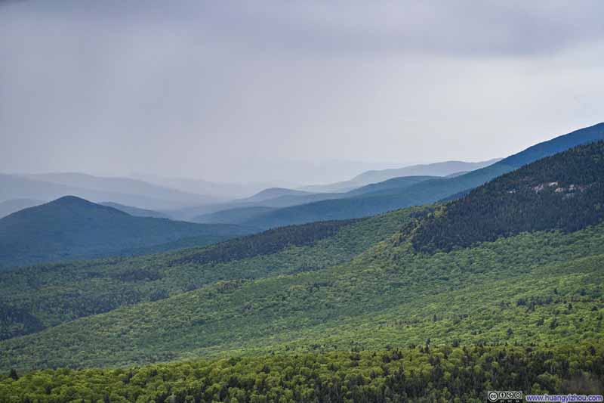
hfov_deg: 17.1
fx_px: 2013
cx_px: 302
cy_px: 202
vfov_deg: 11.4
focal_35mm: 120
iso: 64
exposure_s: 1/640
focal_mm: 120
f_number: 5
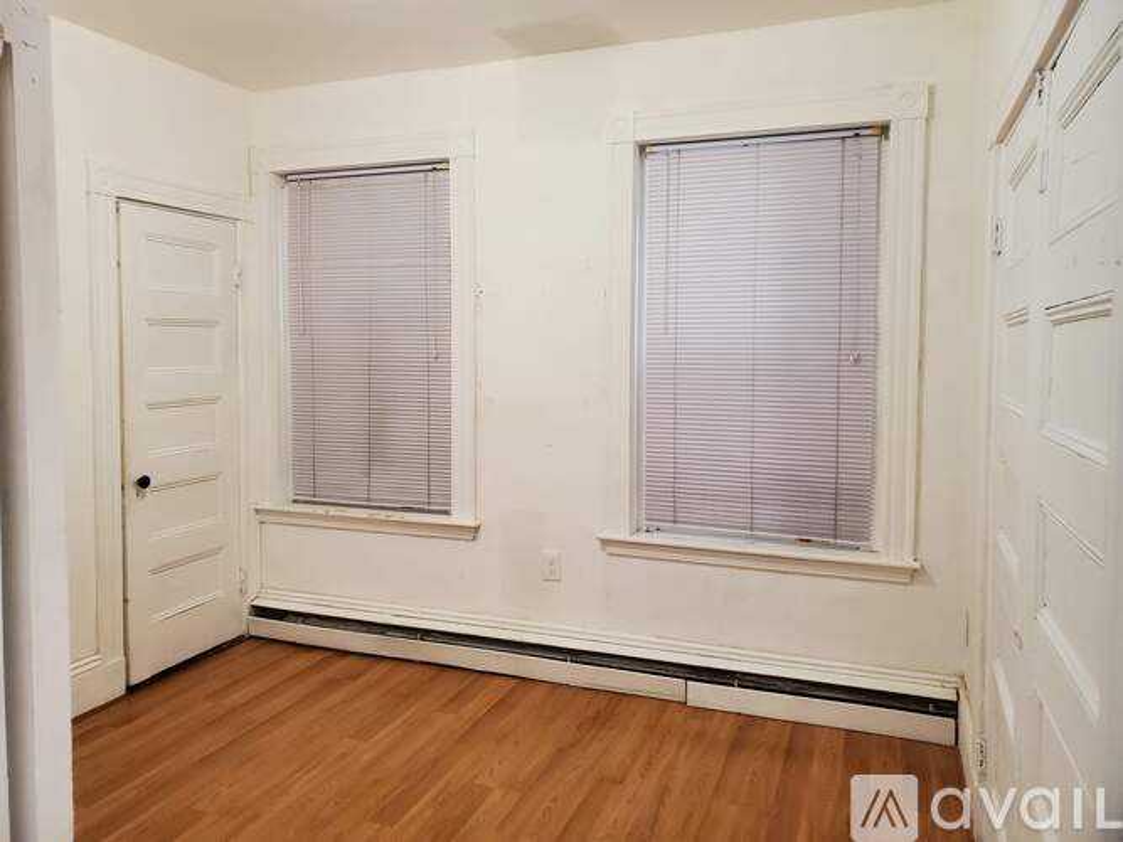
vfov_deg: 53.0
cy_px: 421
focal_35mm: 26
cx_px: 562
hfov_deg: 67.3
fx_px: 843
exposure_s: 1/60
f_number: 2.4
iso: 250
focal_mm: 4.3
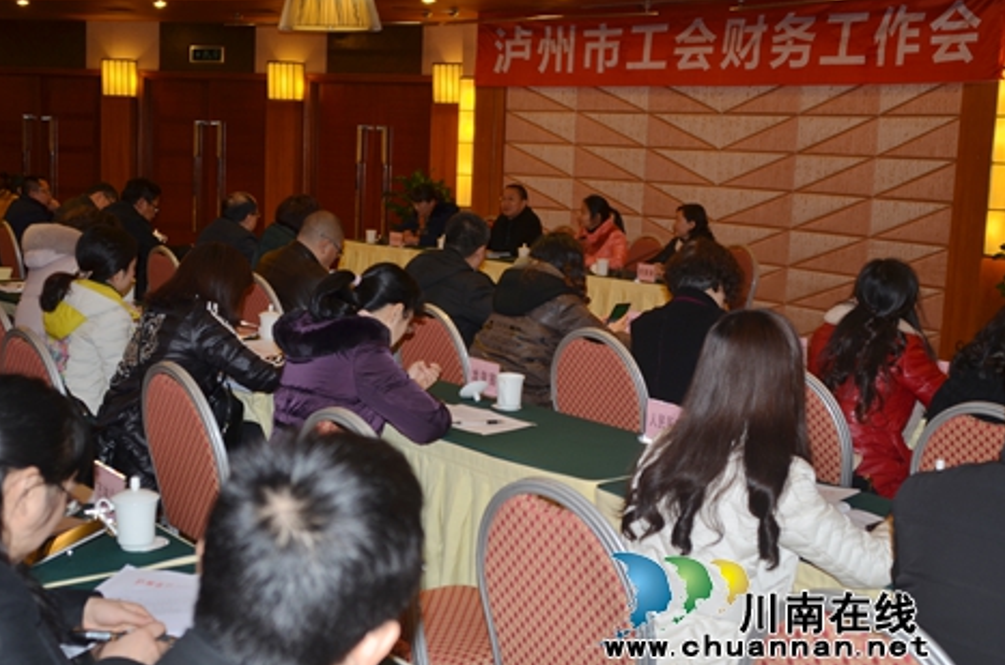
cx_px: 471
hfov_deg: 43.7
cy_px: 348
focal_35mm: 45
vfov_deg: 29.7
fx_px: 1253
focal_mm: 28
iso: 100
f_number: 3.5
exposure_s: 1/60
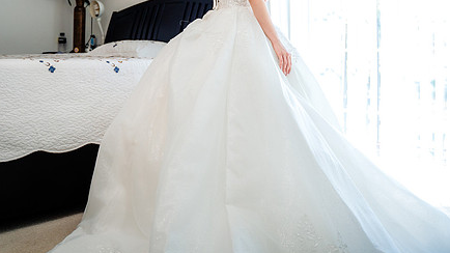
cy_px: 36
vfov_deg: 26.4
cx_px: 253
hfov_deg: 46.3
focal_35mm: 44
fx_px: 525
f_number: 2.8
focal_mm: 28
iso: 500
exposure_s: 1/320
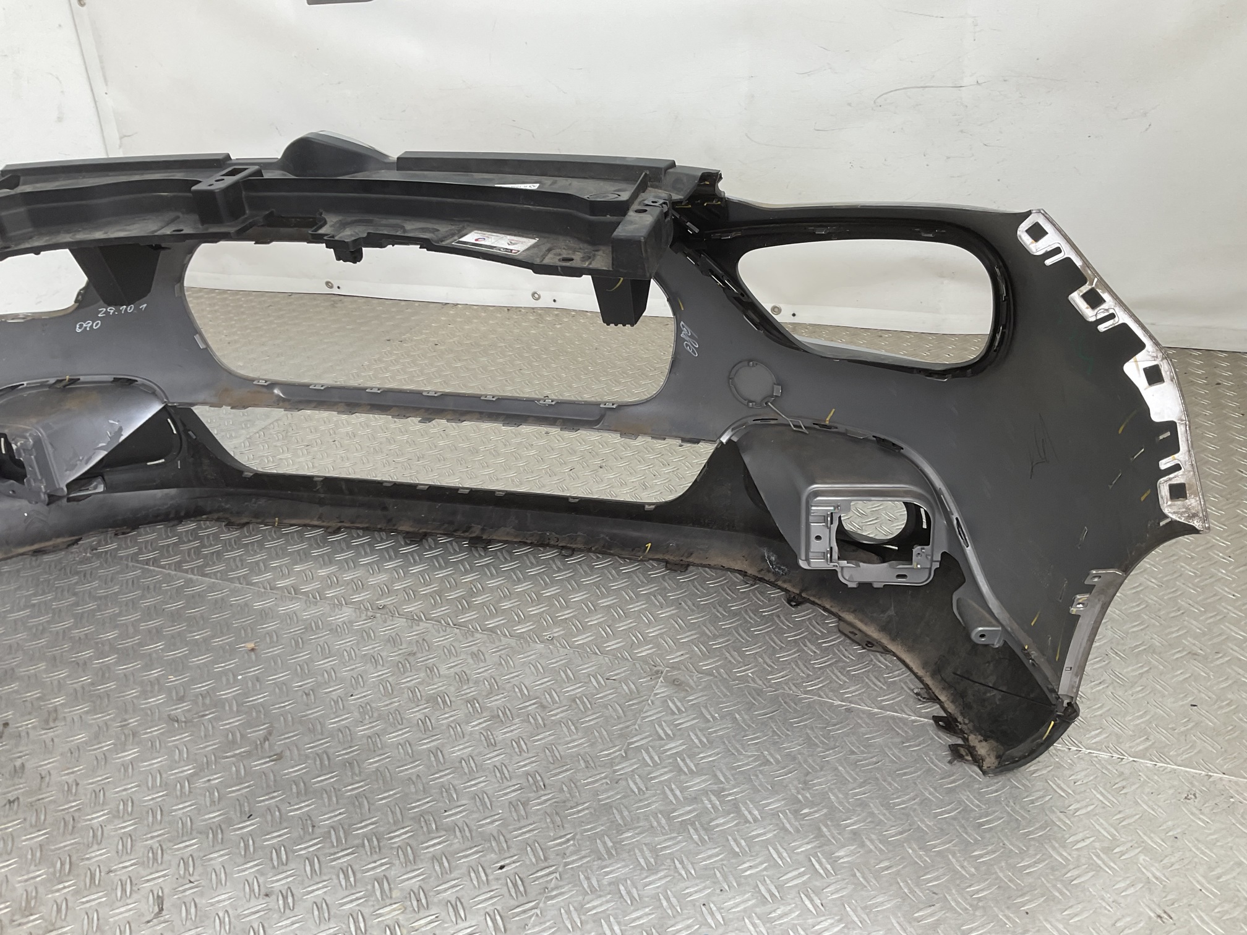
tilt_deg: -29.2
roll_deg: +4.8
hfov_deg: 61.7
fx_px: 1045
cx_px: 624
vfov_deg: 48.2
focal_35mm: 29
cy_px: 468
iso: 20
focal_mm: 3
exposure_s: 1/100
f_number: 1.8
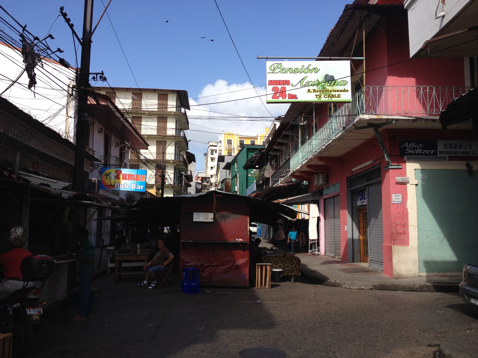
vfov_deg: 40.7
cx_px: 239
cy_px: 179
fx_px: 483
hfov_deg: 52.6
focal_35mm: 35
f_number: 2.4
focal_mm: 4.28
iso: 50
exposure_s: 1/1416
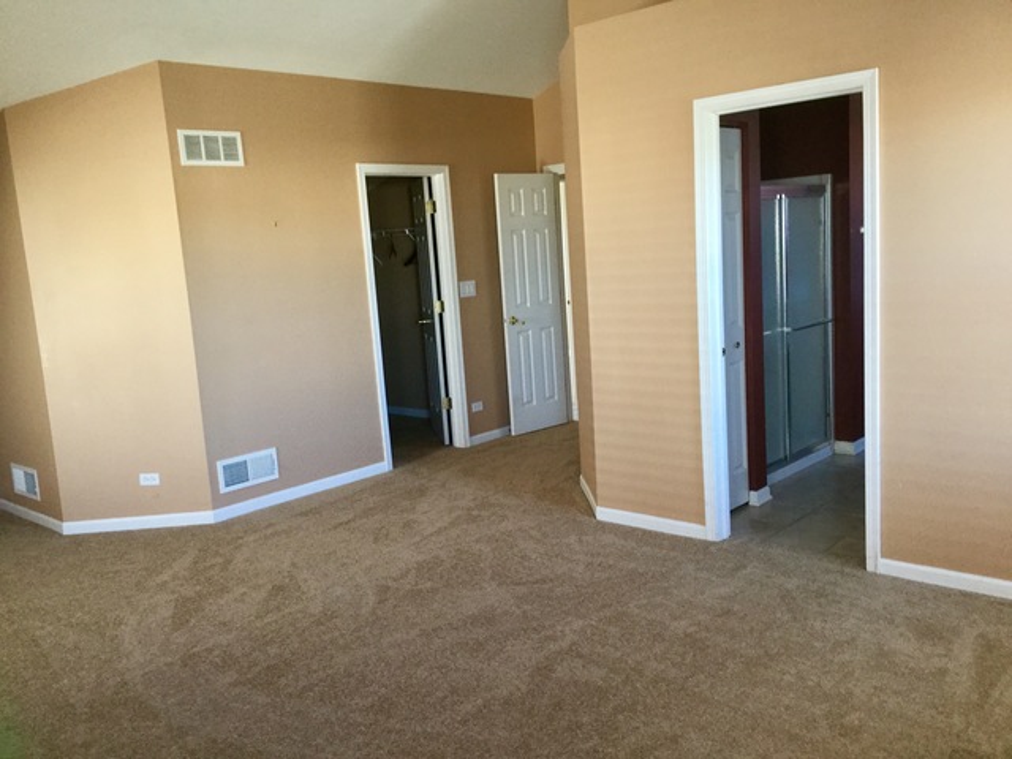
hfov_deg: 58.4
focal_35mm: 31
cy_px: 380
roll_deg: +4.5
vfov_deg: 45.4
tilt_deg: -6.7
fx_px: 906
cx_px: 506
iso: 80
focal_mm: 3.3
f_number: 2.4
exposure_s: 1/30
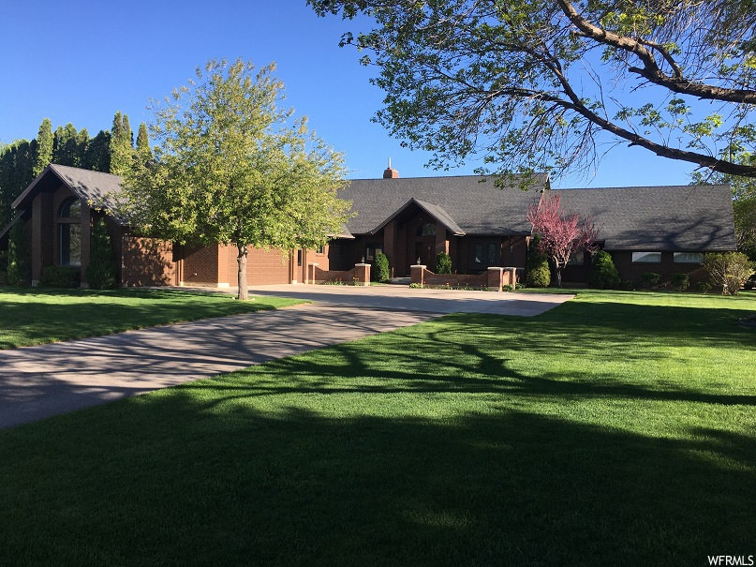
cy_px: 284
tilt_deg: -1.7
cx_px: 378
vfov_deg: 48.2
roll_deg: -1.7
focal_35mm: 29
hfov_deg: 61.7
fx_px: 633
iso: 25
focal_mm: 4.15
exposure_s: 1/793
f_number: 2.2
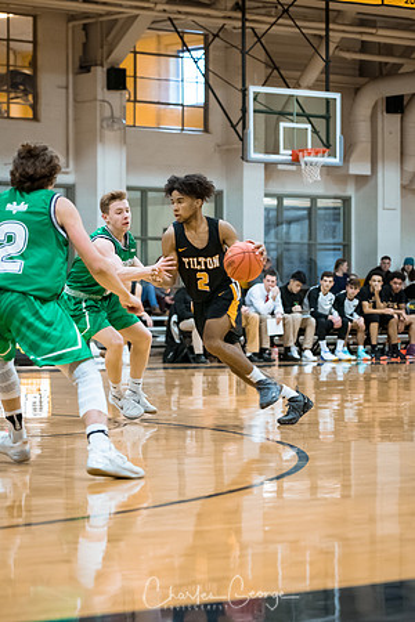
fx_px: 2127
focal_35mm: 123
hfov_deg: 11.1
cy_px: 311
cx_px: 208
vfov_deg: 16.7
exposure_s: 1/400
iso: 3200
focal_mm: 82
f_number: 2.8
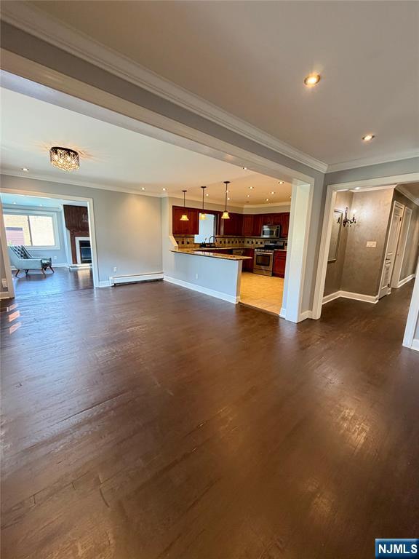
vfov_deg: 102.1
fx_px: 226
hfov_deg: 85.7
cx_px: 210
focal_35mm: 14
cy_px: 280
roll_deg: -0.5
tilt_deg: -10.4
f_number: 2.2
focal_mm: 2.22
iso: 200
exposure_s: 1/60
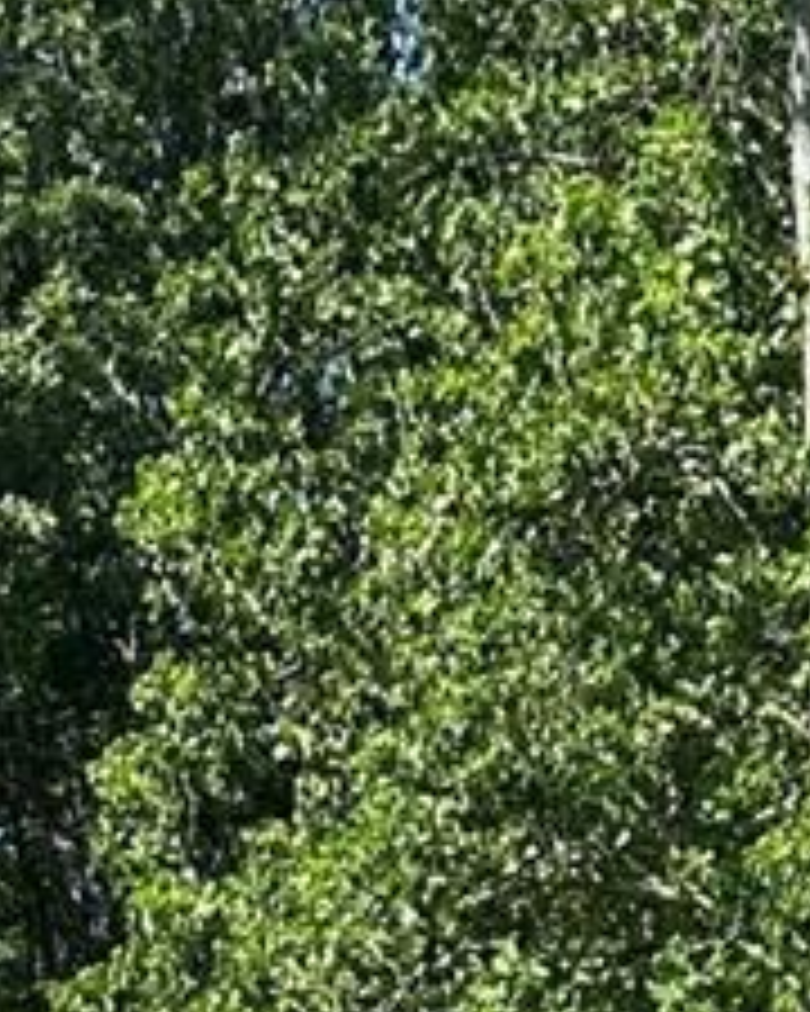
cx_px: 279
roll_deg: -0.3
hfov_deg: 9.7
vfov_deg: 10.5
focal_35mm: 160
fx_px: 4795
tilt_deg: -7.6
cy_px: 2361
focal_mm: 6.86
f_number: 1.78
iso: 80
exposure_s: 1/2299
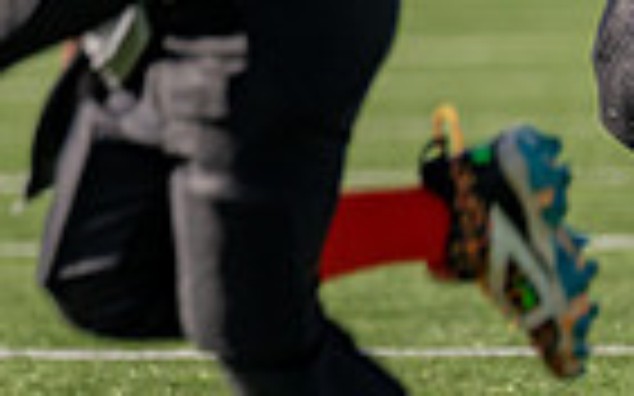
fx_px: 18602
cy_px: -292
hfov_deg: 1.9
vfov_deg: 1.2
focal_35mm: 1077
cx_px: -535
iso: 160
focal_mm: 239
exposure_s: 1/3200
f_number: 4
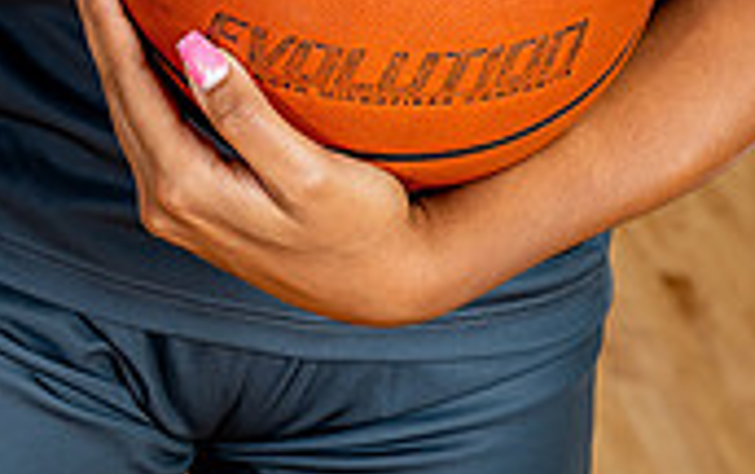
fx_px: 2575
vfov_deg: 9.7
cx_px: 342
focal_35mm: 125
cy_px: -500
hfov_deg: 16.7
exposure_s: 1/250
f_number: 5.6
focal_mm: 47
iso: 200
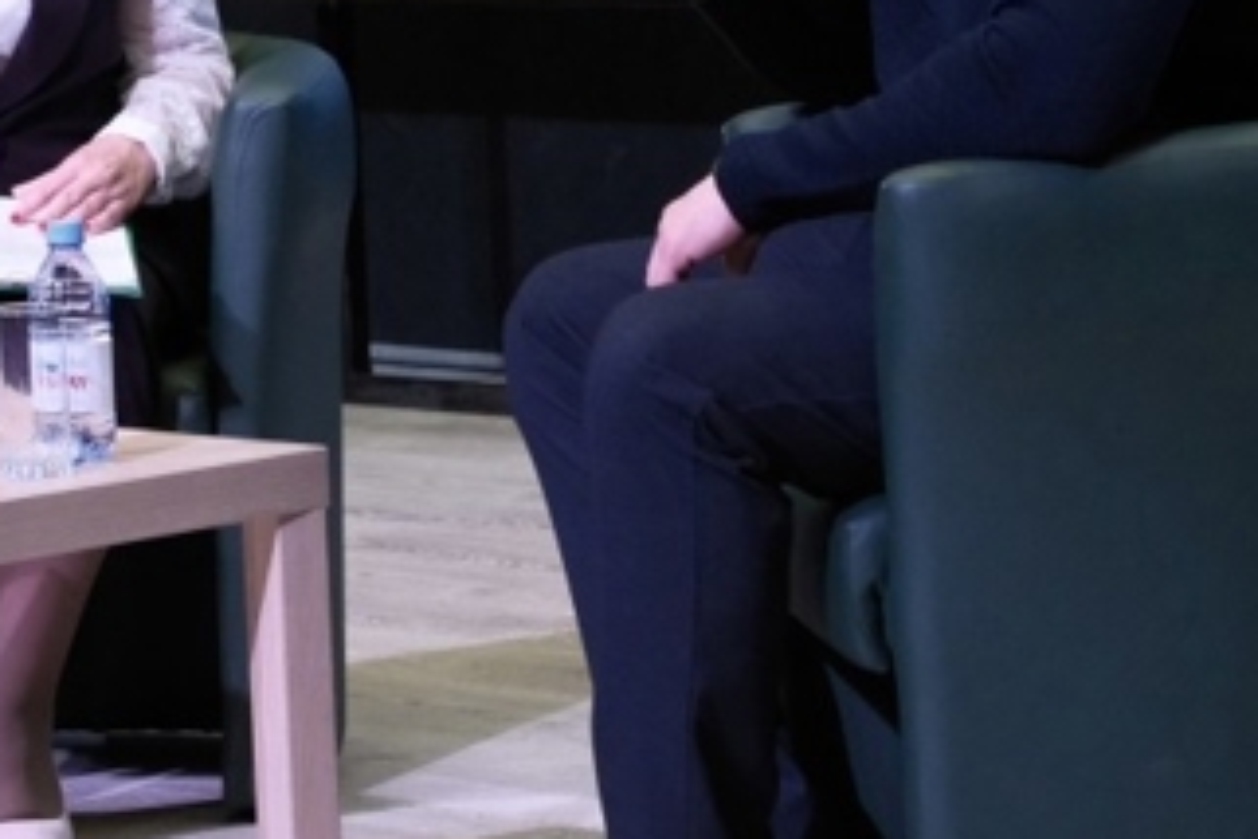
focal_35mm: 159
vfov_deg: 8.6
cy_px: 129
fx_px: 5556
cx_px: 541
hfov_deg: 12.9
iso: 4000
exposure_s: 1/320
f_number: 5.6
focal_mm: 45.4
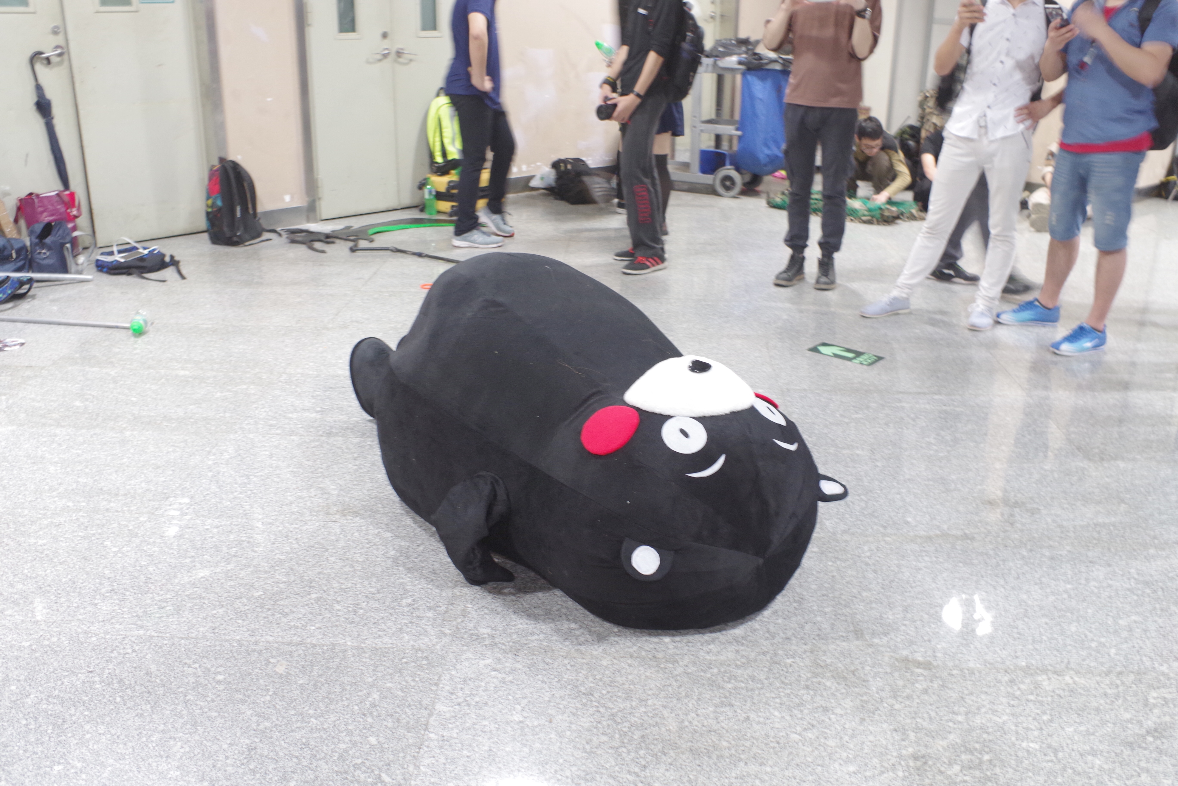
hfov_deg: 59.5
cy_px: 393
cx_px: 589
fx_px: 1031
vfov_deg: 41.7
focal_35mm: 32
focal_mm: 21
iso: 800
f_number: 4
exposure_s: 1/8
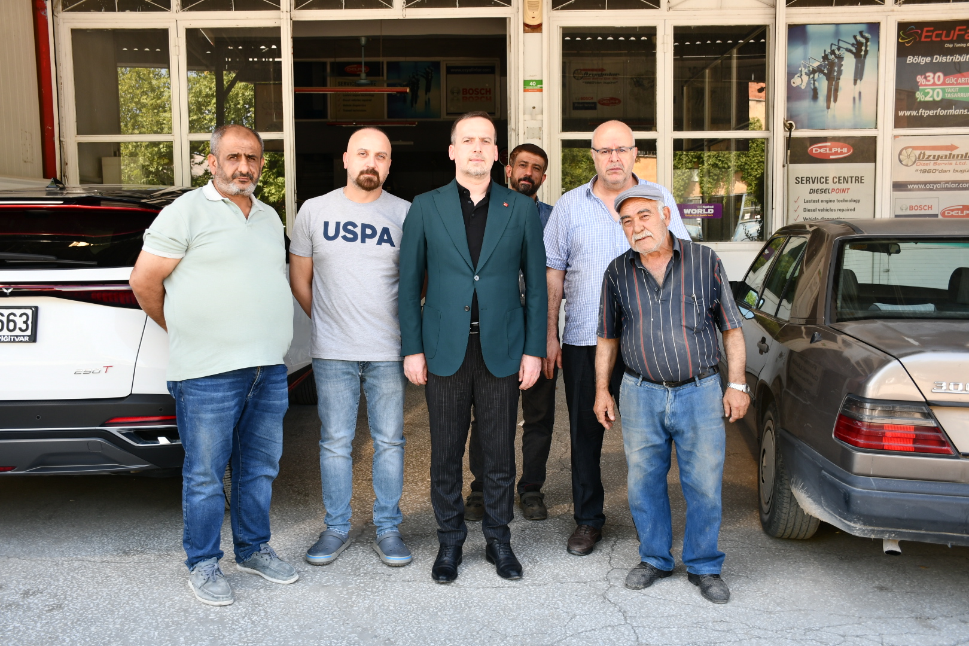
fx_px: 915
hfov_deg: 55.8
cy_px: 323
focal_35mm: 34
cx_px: 484
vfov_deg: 38.9
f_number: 5
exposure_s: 1/100
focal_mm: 23
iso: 200
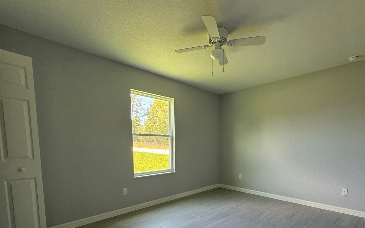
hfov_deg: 90.6
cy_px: 161
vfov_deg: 62.5
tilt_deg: -5.1
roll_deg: +0.3
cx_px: 207
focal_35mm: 18
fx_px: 179
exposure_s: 1/99
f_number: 2.2
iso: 160
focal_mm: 2.22
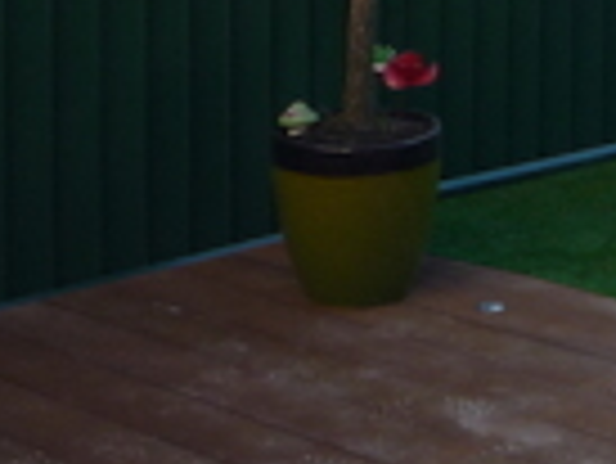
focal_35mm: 112
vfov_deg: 12.4
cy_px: -288
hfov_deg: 17.0
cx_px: 683
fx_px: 1995
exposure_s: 1/160
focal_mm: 5.2
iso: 100
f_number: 4
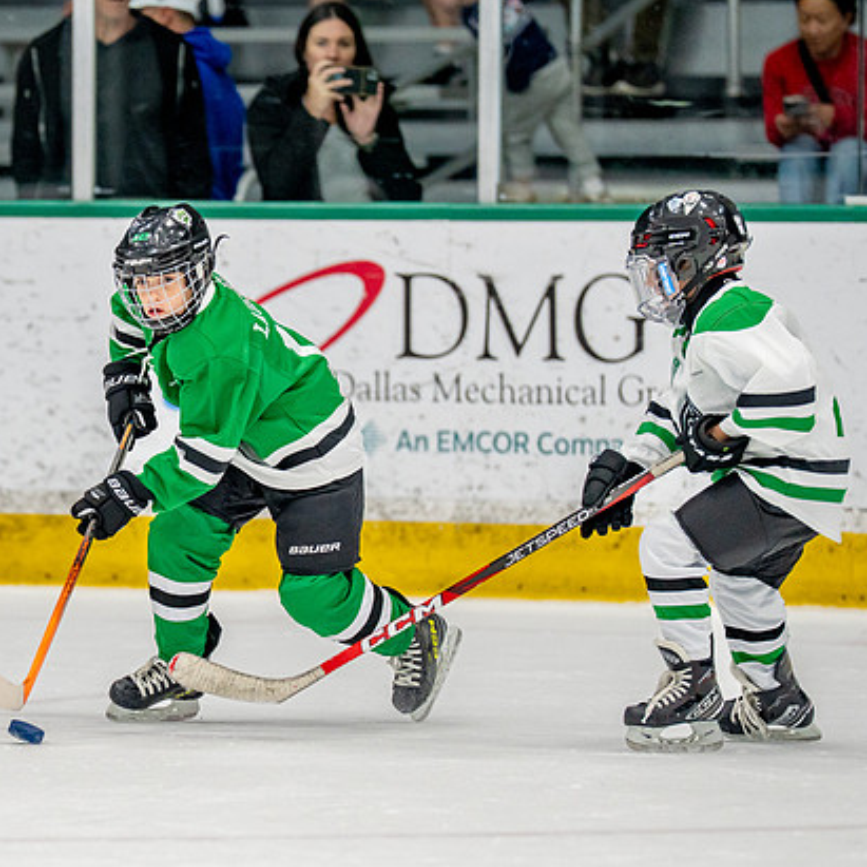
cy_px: 469
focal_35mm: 389
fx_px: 11023
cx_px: 157
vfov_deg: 4.5
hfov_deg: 4.5
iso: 800
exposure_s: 1/1250
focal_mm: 200
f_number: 2.8
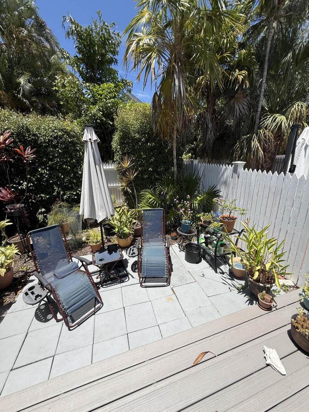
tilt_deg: -17.0
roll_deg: +1.8
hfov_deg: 85.7
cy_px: 206
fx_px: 167
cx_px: 154
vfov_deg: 102.1
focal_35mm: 14
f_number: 2.2
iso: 50
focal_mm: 2.22
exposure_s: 1/1211
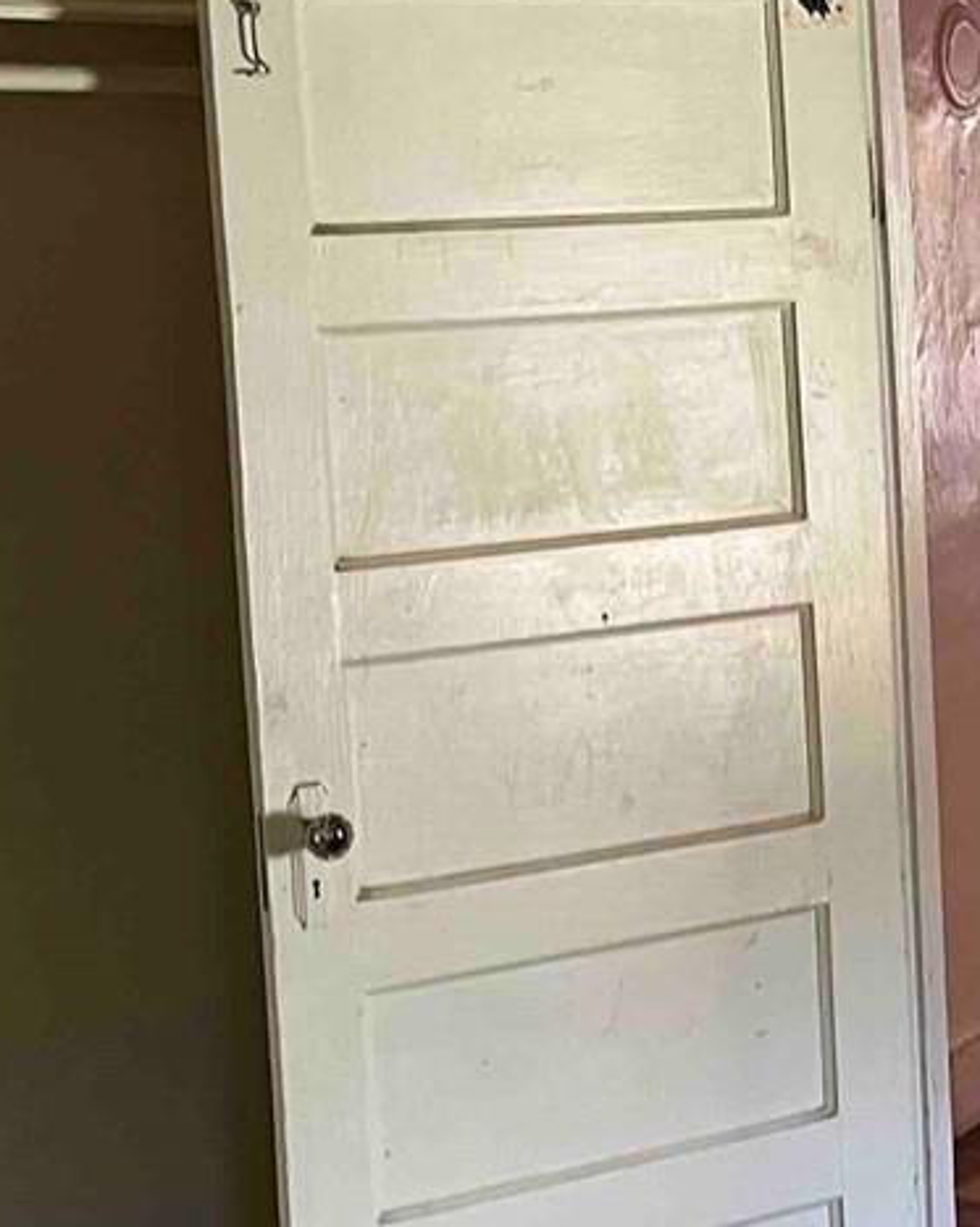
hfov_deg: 16.8
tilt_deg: -3.1
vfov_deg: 21.9
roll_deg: +2.0
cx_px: 1190
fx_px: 3157
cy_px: 470
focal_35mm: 87
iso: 160
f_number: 1.5
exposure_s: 1/60
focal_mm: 5.7
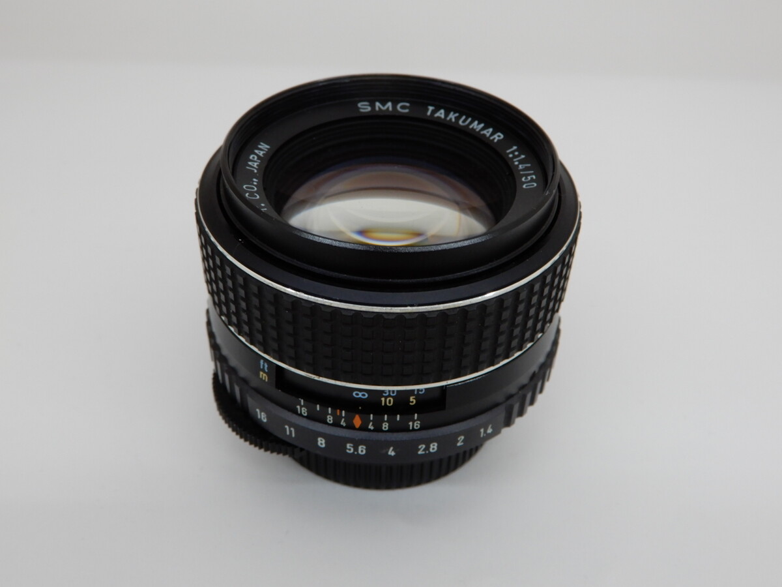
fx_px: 858
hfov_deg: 49.0
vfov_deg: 37.7
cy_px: 294
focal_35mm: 38
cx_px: 391
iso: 140
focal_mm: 6.8
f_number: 4
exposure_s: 1/30
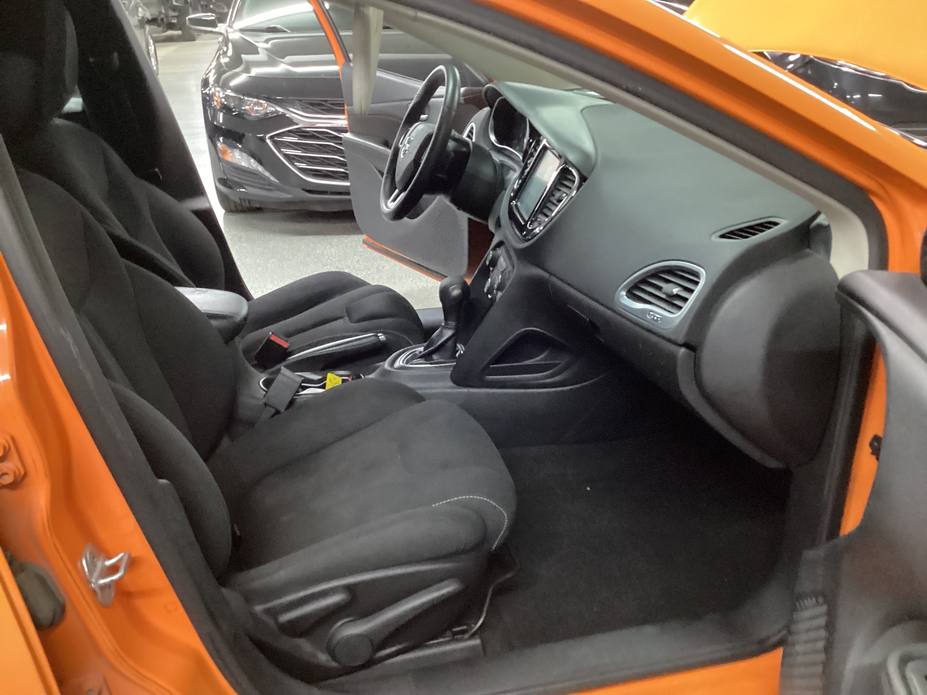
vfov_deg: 45.4
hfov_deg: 58.4
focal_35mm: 31
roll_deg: +0.5
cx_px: 464
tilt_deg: -27.9
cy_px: 348
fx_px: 830
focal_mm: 3.3
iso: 800
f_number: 2.4
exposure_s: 1/25
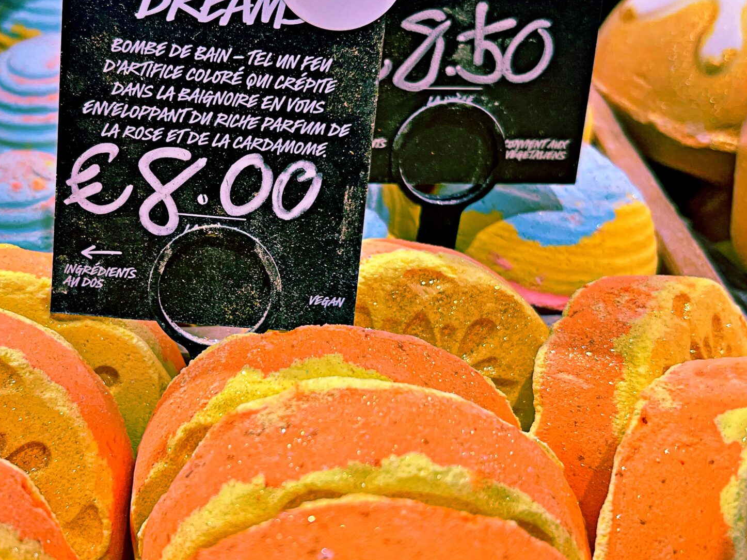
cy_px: 283
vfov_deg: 31.5
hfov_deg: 41.0
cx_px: 293
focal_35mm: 46
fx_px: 993
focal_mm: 5.7
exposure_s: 1/100
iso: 40
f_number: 1.5
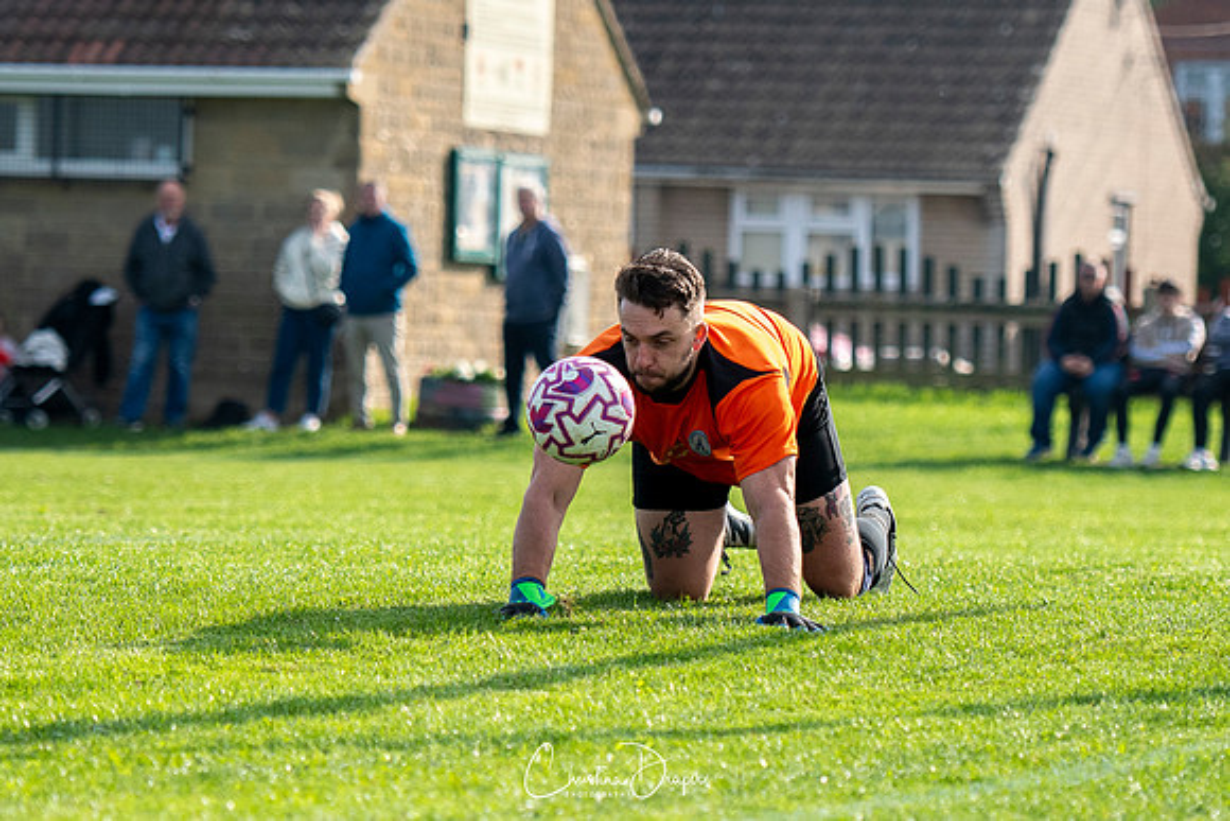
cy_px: 398
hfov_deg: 8.1
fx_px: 8635
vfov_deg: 5.4
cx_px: 615
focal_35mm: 253
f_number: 2.8
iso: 320
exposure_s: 1/5000
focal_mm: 112
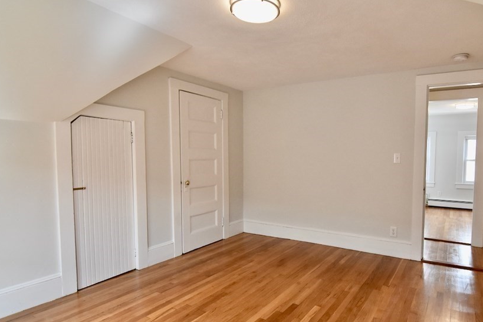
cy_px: 169
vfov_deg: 60.4
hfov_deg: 81.3
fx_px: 277
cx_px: 289
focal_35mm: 21
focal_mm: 11
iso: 800
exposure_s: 1/125
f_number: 5.6
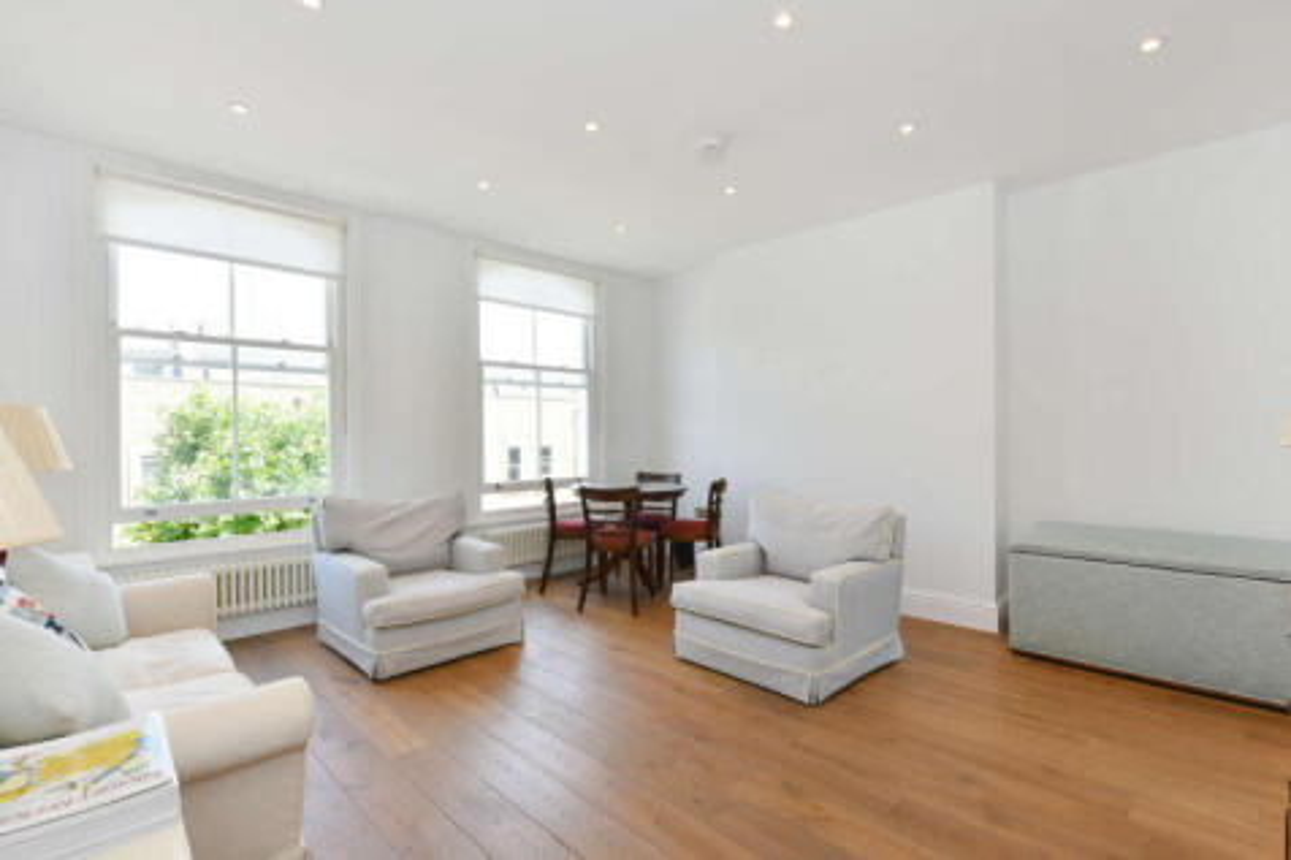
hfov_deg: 104.3
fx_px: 502
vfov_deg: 81.2
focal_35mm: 14
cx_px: 646
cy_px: 430
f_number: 9
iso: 200
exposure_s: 1/50
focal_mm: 14
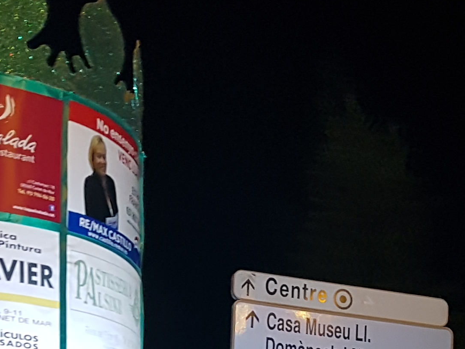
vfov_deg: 14.4
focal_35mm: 97
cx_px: 82
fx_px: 1303
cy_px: 487
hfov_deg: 20.0
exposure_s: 1/100
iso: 160
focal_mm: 4.2
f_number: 1.7
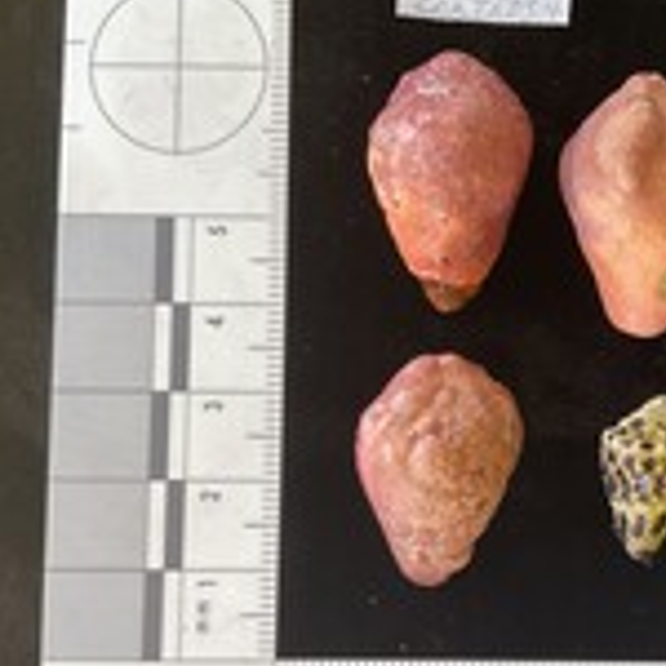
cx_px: 591
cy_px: 411
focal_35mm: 60
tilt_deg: -89.6
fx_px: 1306
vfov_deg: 28.5
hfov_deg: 27.6
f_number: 1.8
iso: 50
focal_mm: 3
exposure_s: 1/60
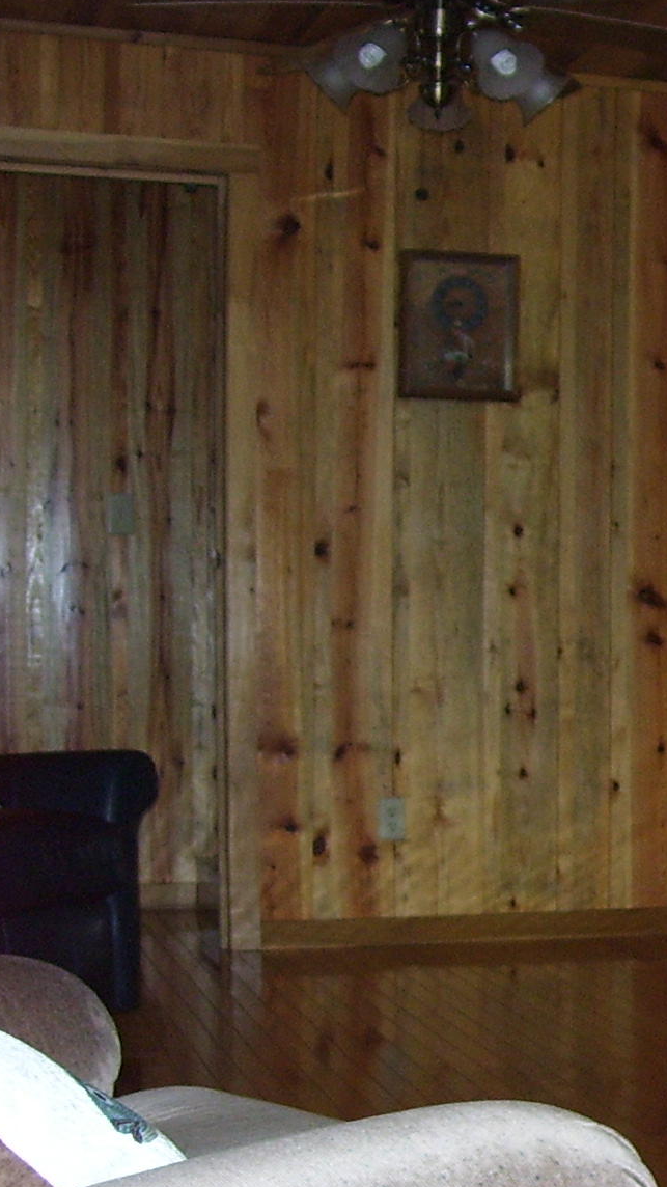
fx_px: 2485
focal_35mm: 79
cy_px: 833
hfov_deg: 14.1
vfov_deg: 26.6
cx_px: 1052
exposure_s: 1/60
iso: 160
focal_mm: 6
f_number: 2.7
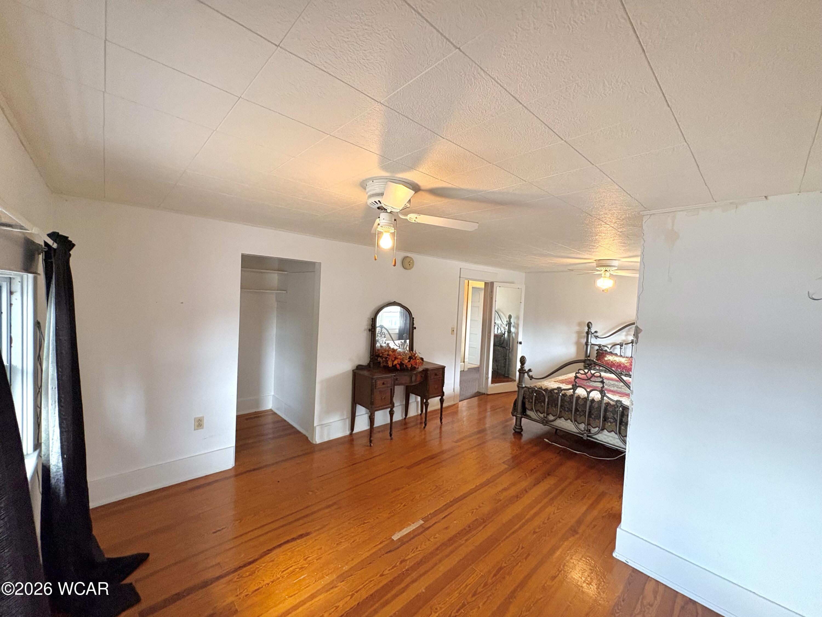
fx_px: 332
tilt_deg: -1.1
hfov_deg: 102.1
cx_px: 411
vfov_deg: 85.7
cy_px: 308
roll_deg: -2.2
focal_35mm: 14
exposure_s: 1/60
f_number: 2.2
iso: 320
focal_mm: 2.22
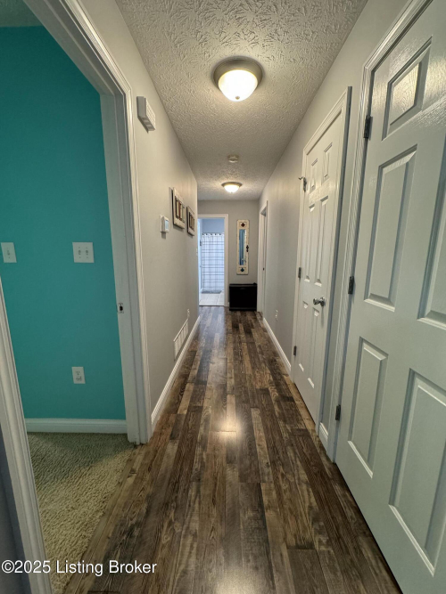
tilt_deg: -10.4
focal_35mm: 14
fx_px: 241
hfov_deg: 85.7
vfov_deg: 102.1
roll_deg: +0.5
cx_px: 223
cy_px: 297
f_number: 2.2
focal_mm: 2.22
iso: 320
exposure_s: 1/60
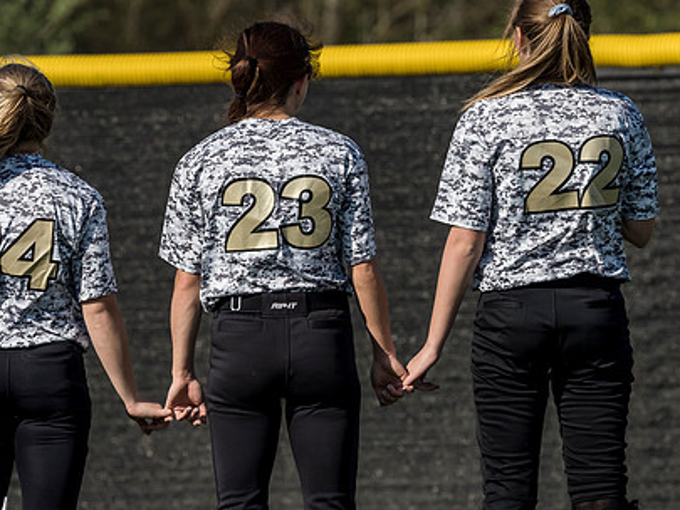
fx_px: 16919
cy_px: 244
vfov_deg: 1.7
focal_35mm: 861
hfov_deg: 2.3
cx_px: 275
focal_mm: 300
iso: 400
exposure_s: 1/1600
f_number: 6.3
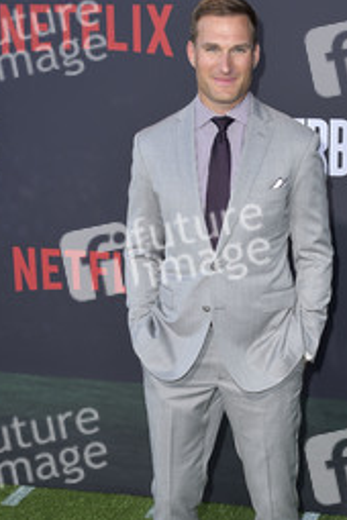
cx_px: 226
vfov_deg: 30.2
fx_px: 954
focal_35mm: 66
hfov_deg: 20.6
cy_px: 355
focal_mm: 42
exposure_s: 1/250
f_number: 6.3
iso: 320
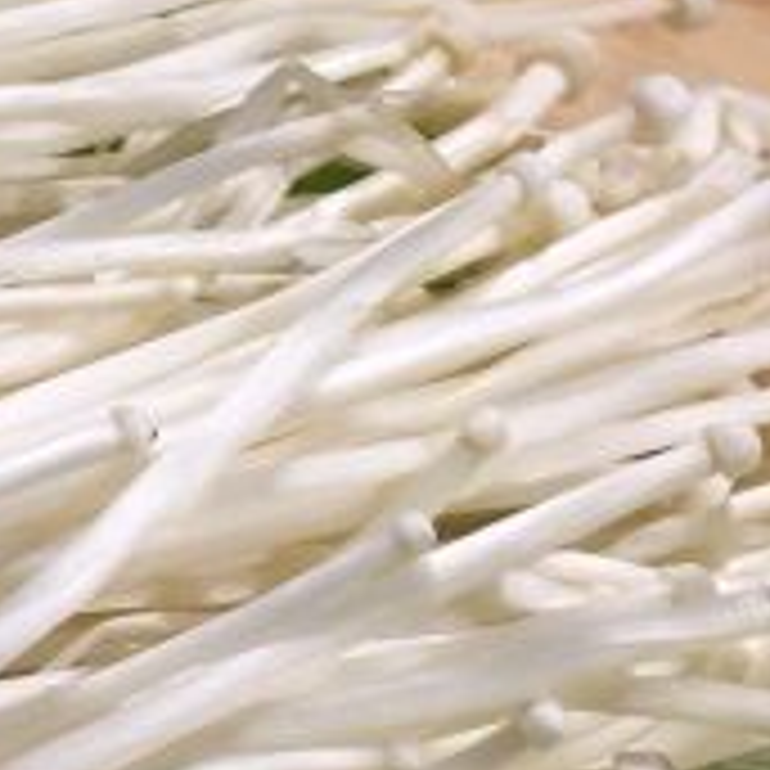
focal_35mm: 105
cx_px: -56
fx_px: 2642
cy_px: 356
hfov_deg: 16.1
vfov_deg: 16.6
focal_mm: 4.15
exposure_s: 1/111
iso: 32
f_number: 2.2
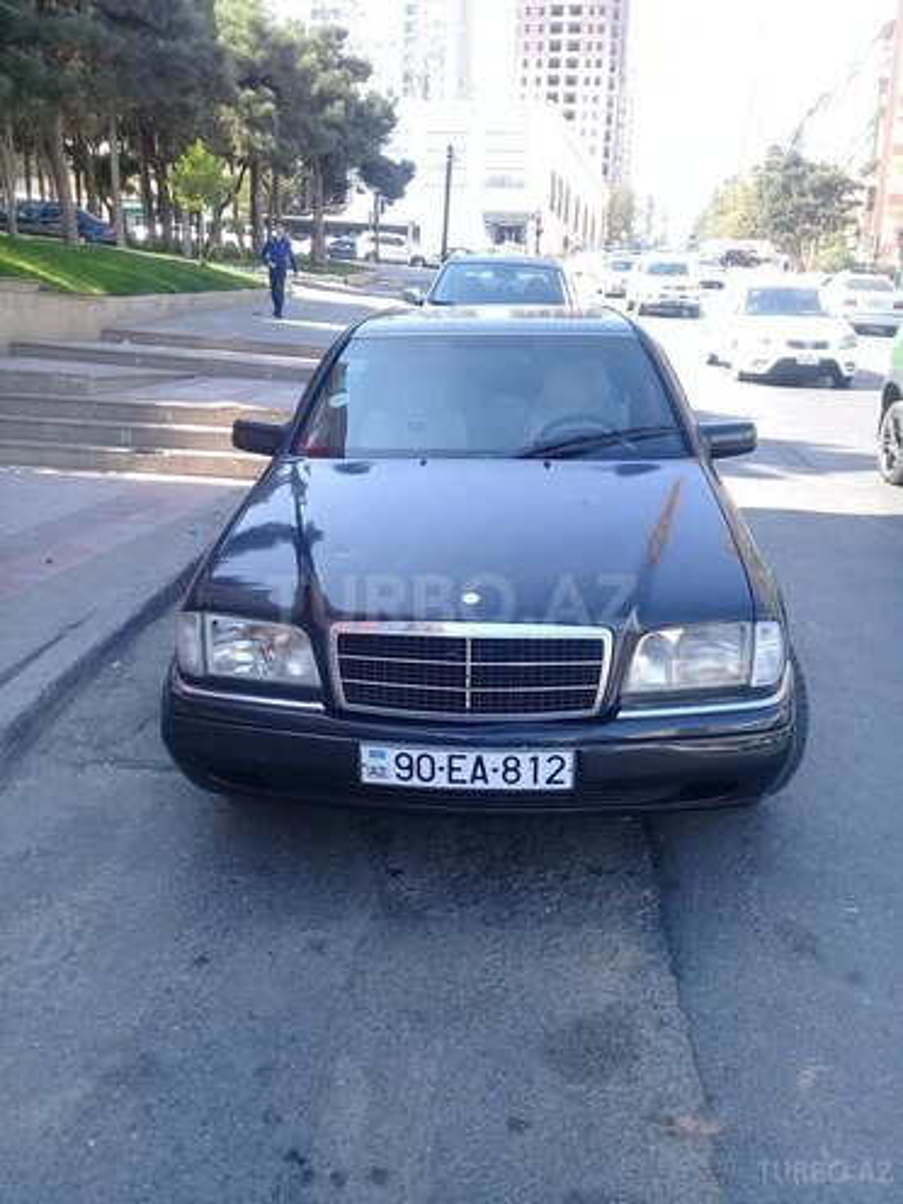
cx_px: 452
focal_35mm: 31
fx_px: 1078
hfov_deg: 45.4
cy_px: 602
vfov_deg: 58.4
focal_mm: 3.3
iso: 50
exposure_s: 1/185
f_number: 2.2
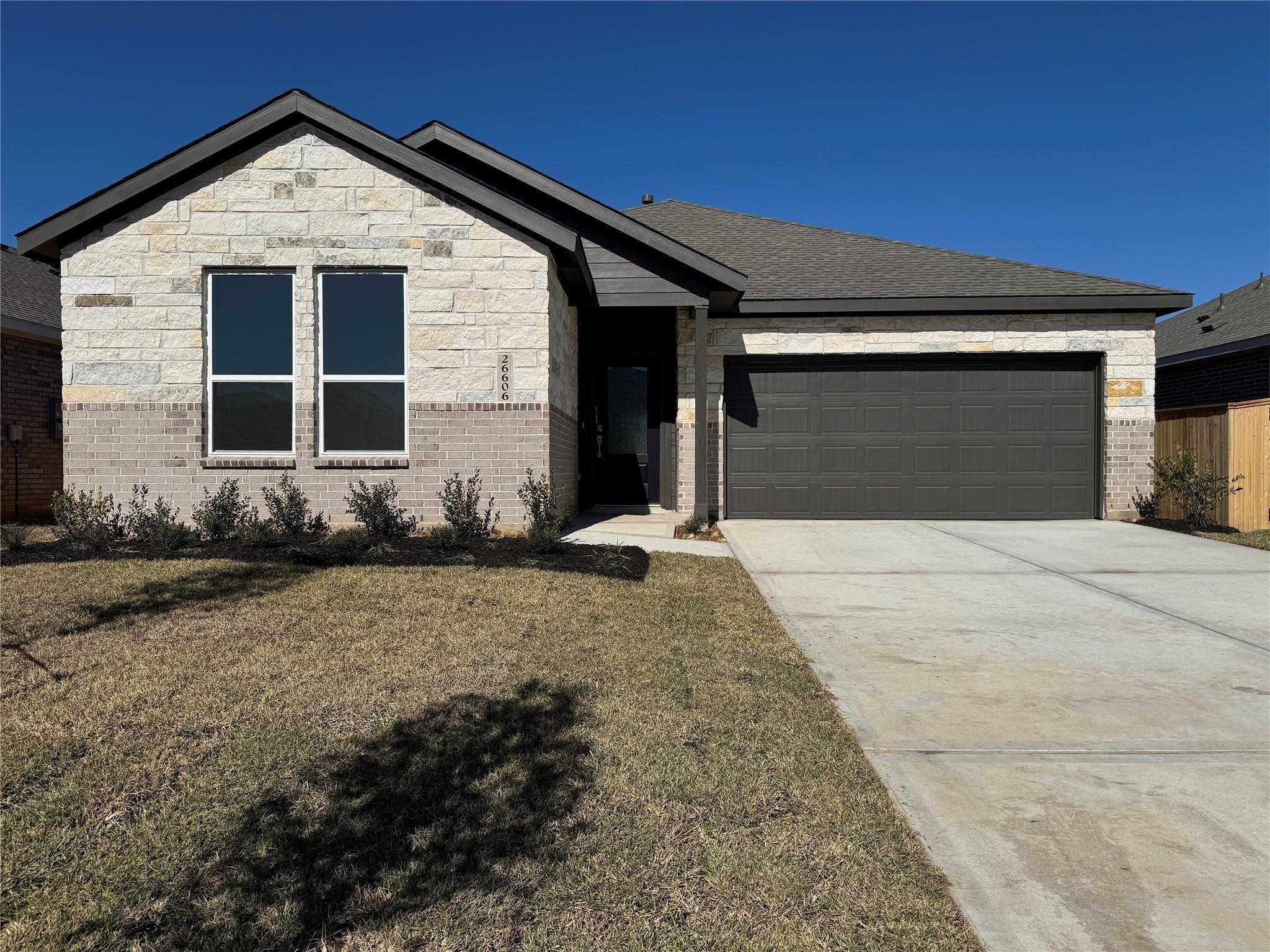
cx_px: 635
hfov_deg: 71.6
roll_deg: +0.4
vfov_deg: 56.8
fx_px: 881
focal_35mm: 24
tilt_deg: -0.3
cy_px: 476
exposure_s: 1/12346
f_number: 1.78
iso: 80
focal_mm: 6.76
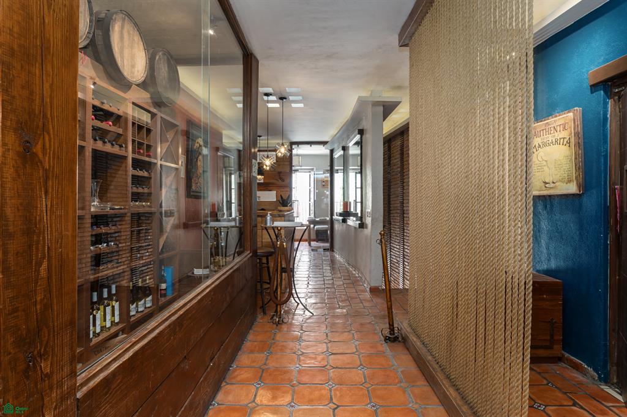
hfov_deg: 86.3
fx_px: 334
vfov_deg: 64.0
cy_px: 208
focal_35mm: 19
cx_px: 314
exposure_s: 1.6
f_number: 10
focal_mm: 19.2
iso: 400
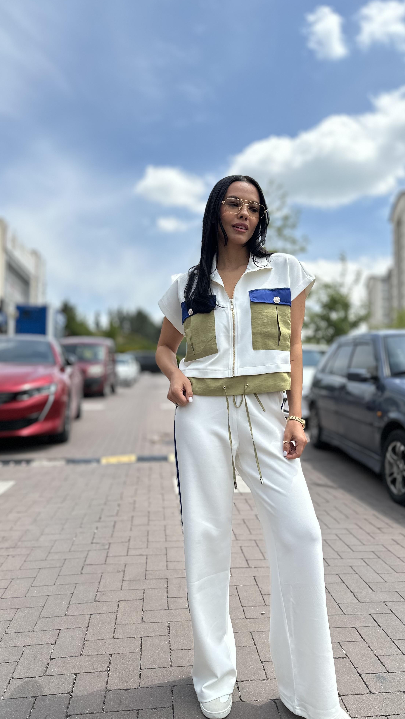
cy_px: 363
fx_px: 516
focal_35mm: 27
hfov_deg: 42.8
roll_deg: +0.9
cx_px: 228
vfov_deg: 69.9
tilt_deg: +3.2
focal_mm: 6.86
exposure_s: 1/5848
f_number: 1.78
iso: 80
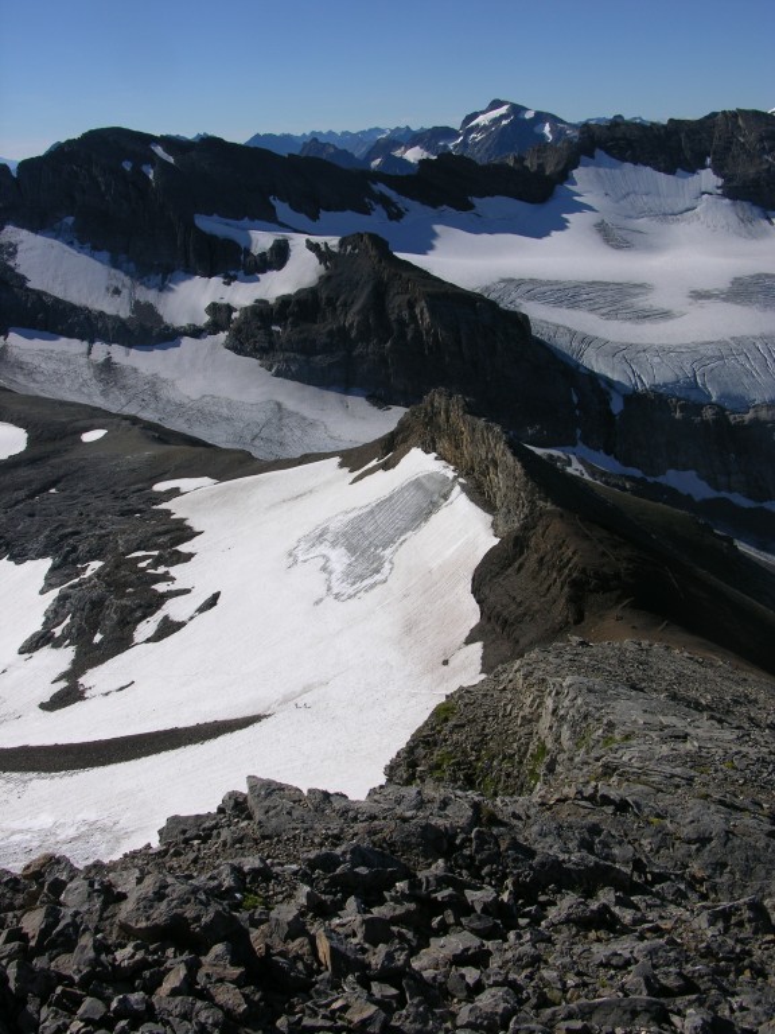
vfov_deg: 52.6
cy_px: 517
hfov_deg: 40.7
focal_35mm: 35
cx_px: 388
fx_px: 1045
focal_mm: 8.9
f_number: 7.1
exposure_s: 1/361
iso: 50
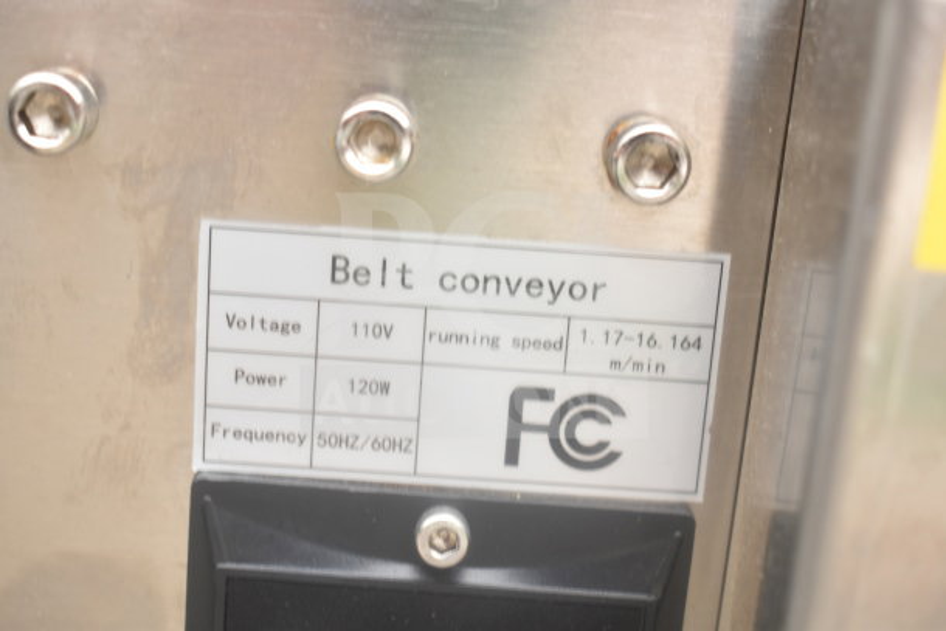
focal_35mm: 60
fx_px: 1577
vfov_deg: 22.6
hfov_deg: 33.4
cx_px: 473
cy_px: 316
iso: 200
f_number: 4.8
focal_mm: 40
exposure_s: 1/60
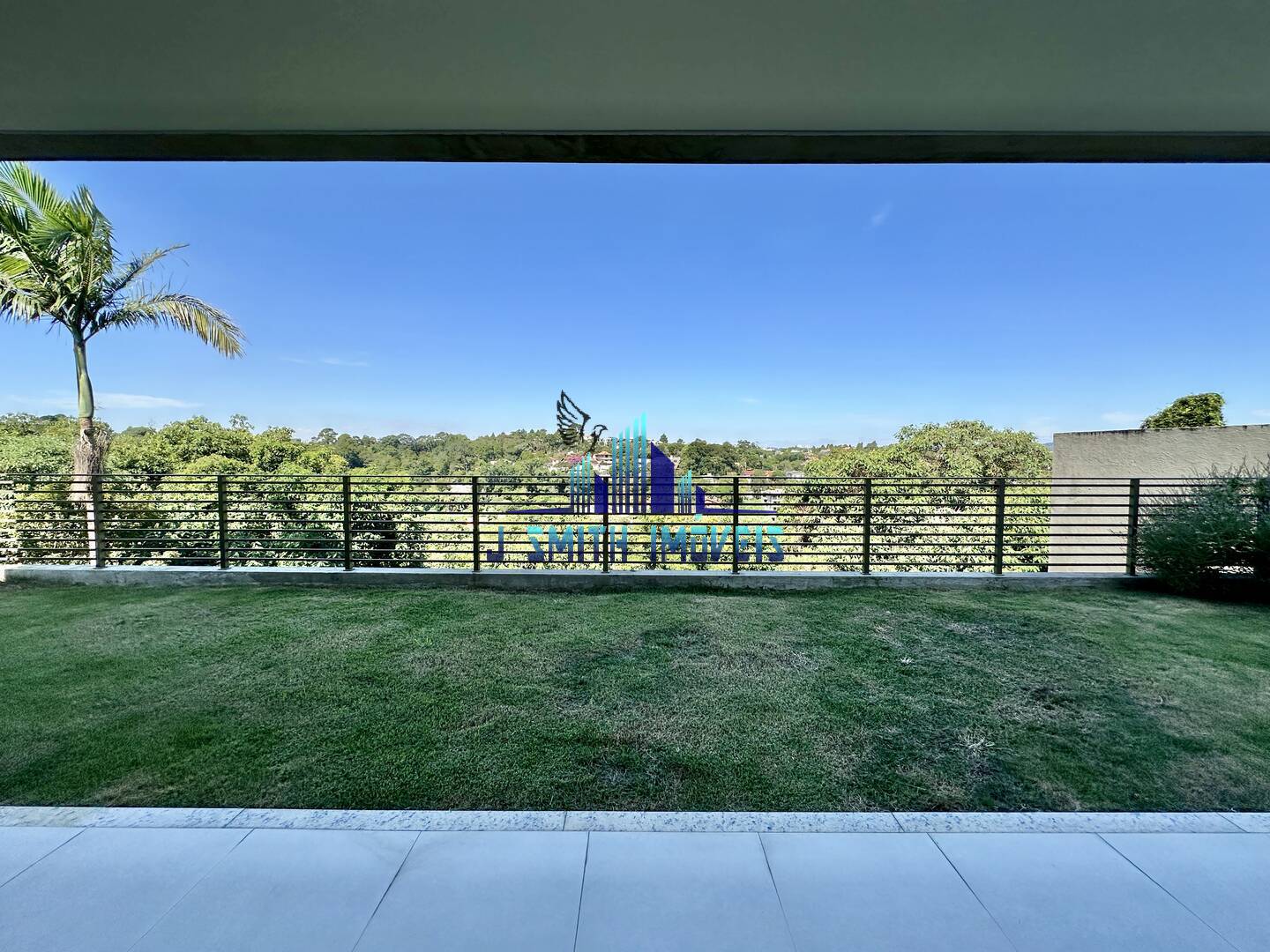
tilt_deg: -2.7
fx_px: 514
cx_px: 635
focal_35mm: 14
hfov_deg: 102.1
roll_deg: -0.2
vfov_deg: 85.7
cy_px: 476
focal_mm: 2.22
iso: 40
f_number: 2.2
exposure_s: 1/1715
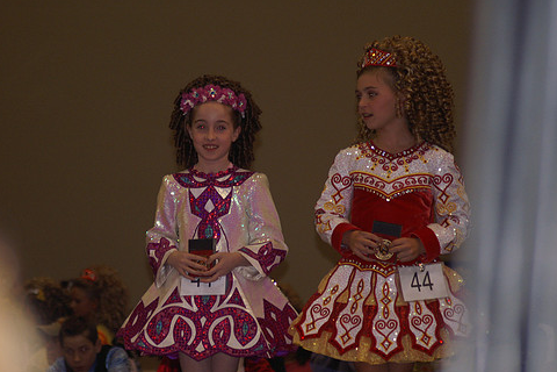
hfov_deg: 8.4
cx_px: 227
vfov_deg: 5.6
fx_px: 3784
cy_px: 203
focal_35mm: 245
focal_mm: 135
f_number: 4.5
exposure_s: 1/125
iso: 400
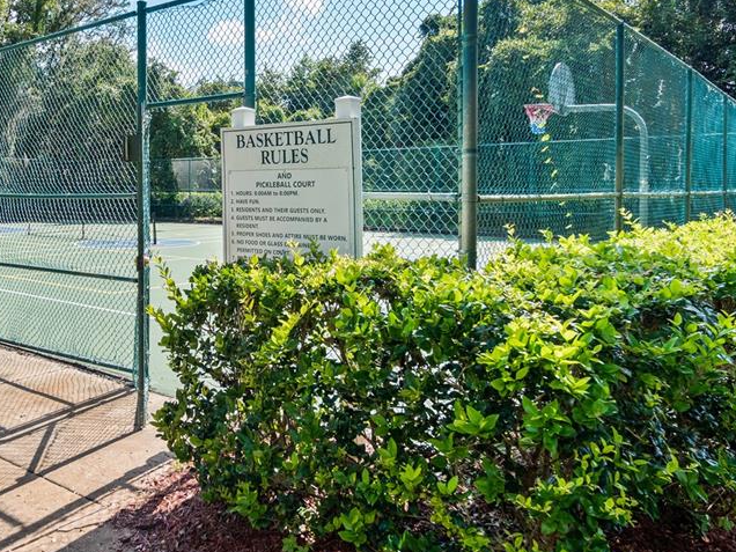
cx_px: 227
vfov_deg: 48.2
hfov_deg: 59.7
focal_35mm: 29
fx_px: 617
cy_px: 253
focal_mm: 9
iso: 200
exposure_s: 1/640
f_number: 10
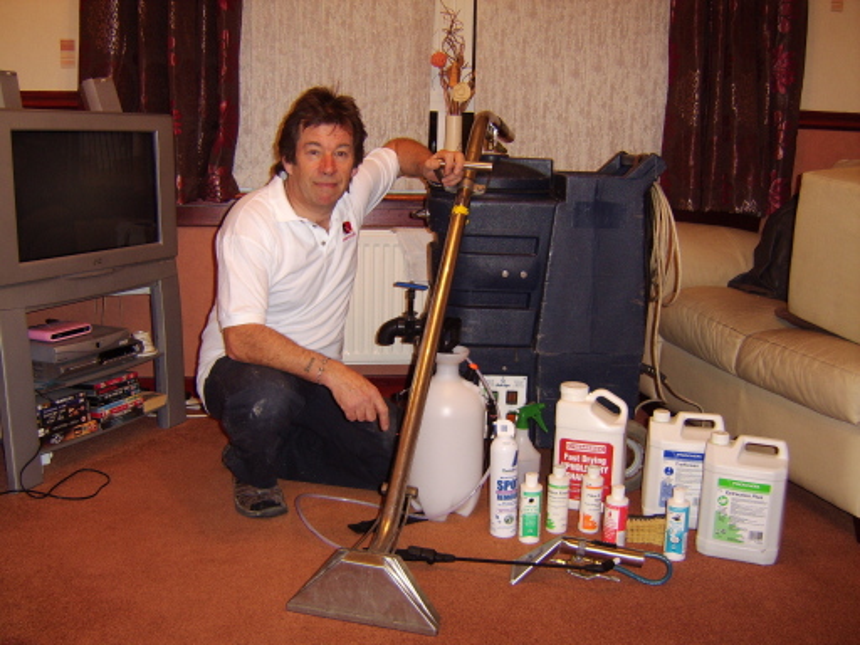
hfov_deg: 58.4
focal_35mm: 31
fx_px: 770
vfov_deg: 45.4
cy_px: 322
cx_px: 430
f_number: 2.7
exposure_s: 1/30
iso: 141
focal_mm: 8.13
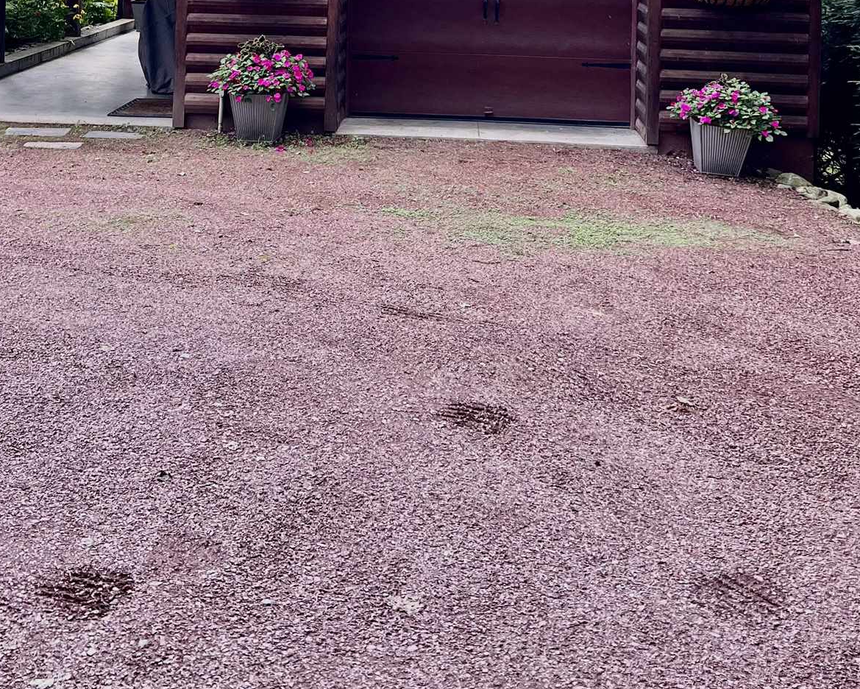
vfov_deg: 27.2
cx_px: 405
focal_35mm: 50
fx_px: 1273
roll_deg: -1.4
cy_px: -110
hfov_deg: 37.3
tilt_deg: +1.1
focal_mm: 5.7
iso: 50
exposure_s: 1/572
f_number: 1.5
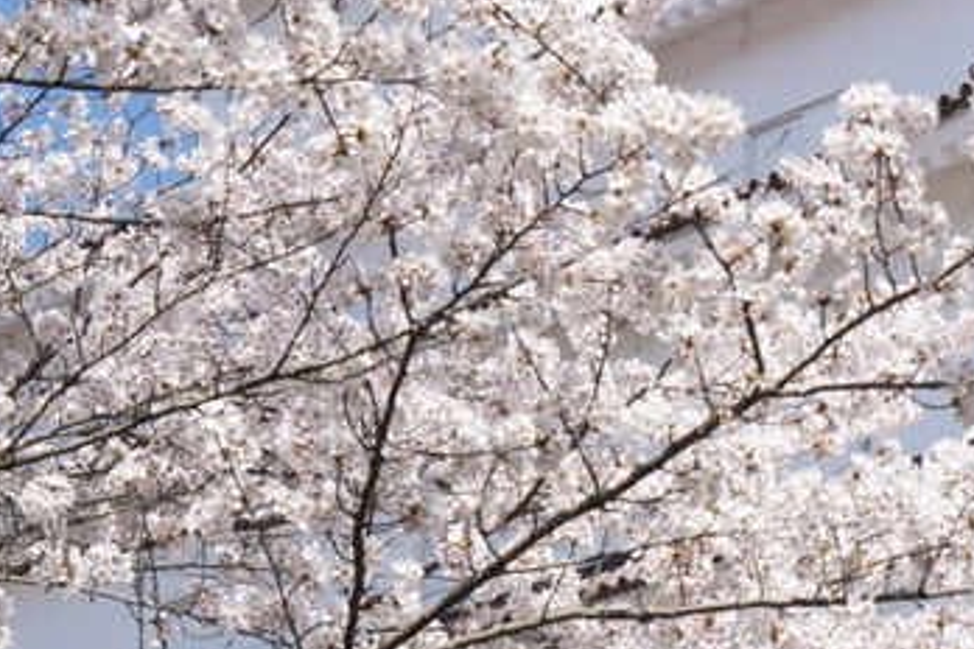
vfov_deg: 9.3
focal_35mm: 145
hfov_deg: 13.8
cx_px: 1120
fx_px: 3923
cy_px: -154
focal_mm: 28
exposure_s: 1/640
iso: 320
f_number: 8
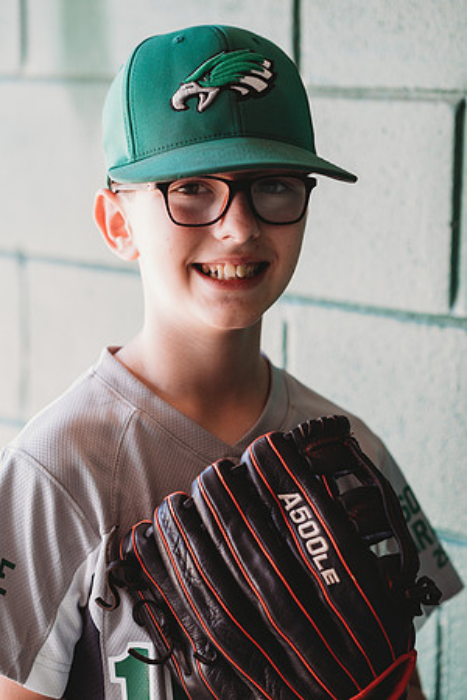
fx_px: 1654
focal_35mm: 85
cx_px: 234
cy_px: 350
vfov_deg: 23.9
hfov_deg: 16.1
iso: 200
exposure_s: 1/125
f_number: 2.8
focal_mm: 85
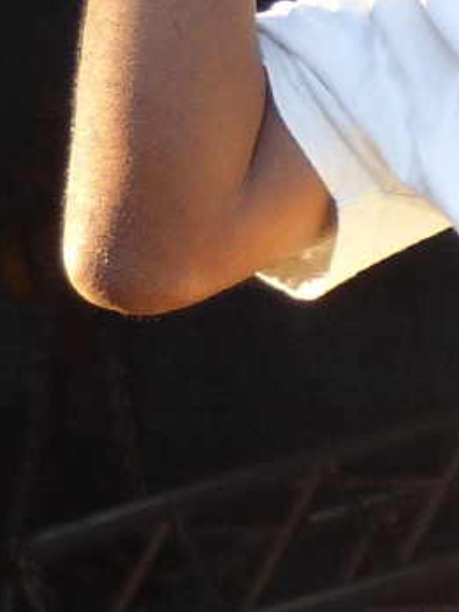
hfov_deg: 3.7
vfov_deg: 4.9
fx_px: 7107
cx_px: 499
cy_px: -192
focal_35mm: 402
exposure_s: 1/80
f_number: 2.8
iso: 125
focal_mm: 25.2
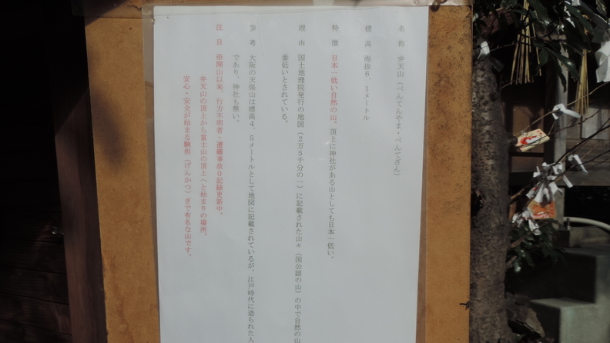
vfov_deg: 35.3
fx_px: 534
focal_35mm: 33
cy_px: 228
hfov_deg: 59.5
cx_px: 306
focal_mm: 5.3
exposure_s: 1/1250
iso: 80
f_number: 3.5
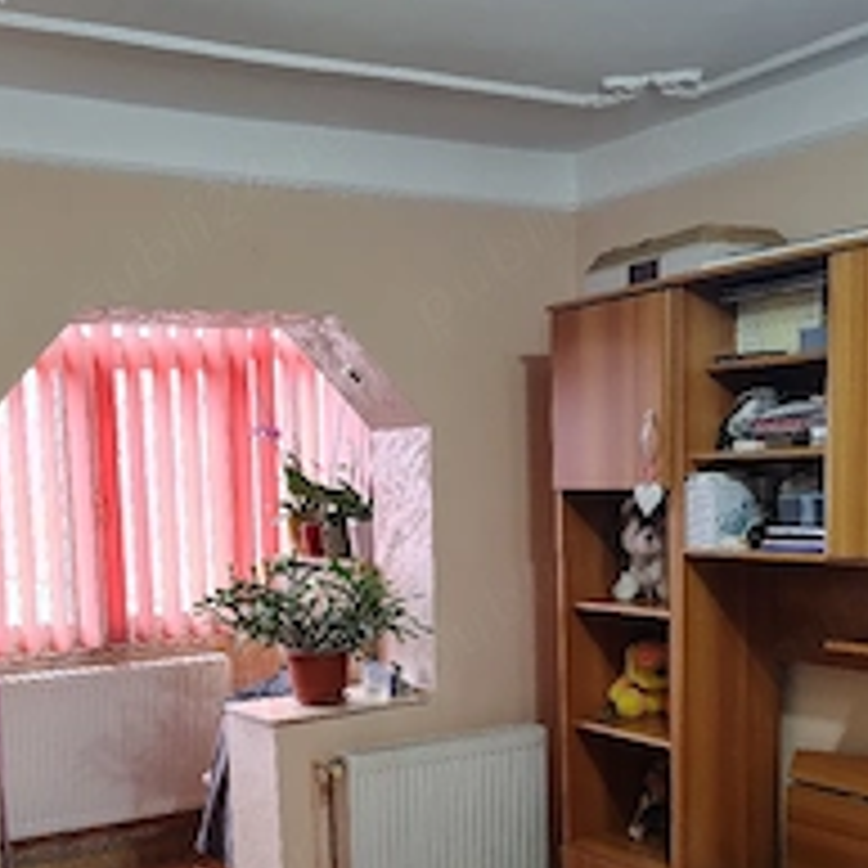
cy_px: 625
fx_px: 1248
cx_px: 297
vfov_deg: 37.6
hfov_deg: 38.0
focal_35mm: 44
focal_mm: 5.56
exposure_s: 1/100
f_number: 1.8
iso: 795
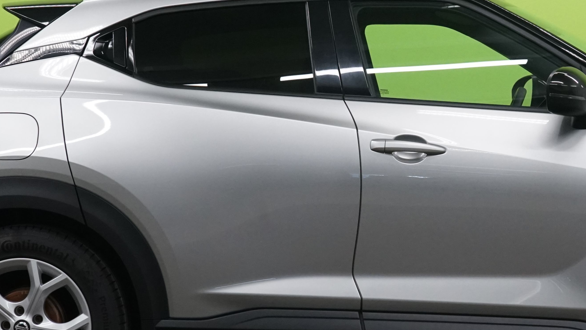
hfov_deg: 18.7
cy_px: 141
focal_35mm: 114
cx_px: 435
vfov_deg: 10.6
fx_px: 1772
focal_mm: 48
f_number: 9
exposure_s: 1/25
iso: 2000
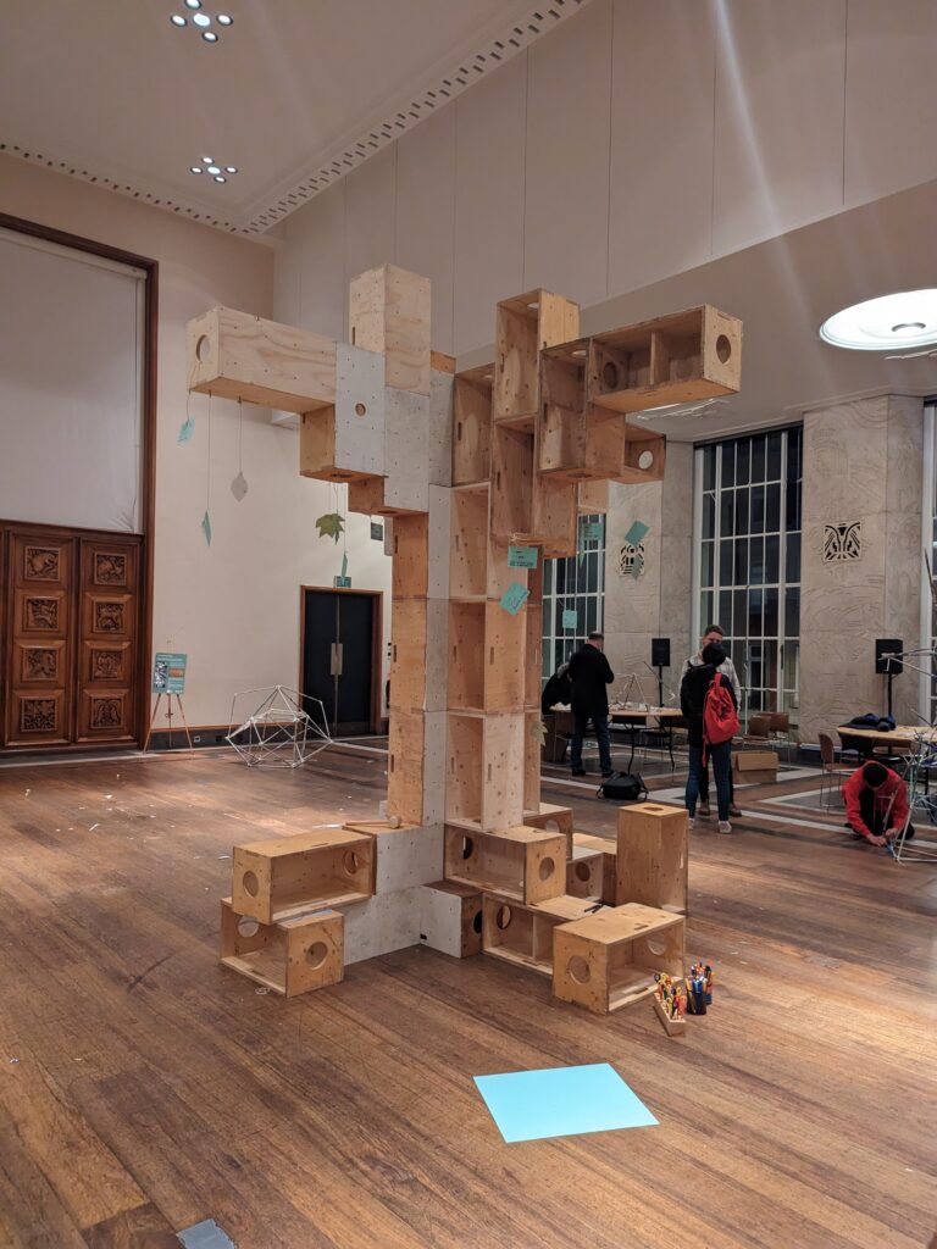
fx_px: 866
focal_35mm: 24
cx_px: 468
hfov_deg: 56.8
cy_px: 624
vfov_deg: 71.6
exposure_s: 1/100
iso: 538
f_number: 1.85
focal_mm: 6.81
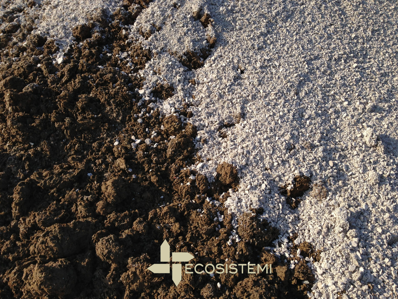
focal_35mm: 33
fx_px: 379
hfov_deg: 55.4
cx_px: 199
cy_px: 150
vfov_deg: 42.9
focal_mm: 4.13
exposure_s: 1/1427
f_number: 2.4
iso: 50
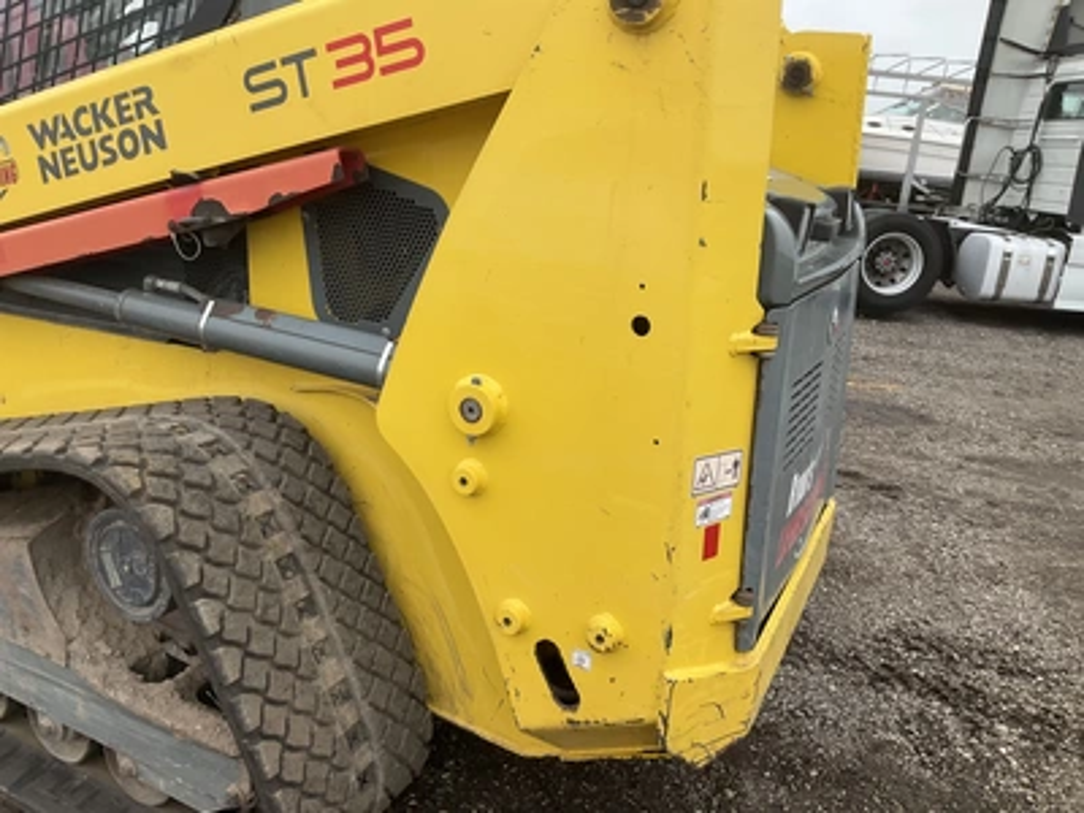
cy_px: 406
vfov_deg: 48.2
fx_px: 908
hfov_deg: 61.7
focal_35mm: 29
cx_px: 542
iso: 40
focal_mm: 3
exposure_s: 1/122
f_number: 1.8
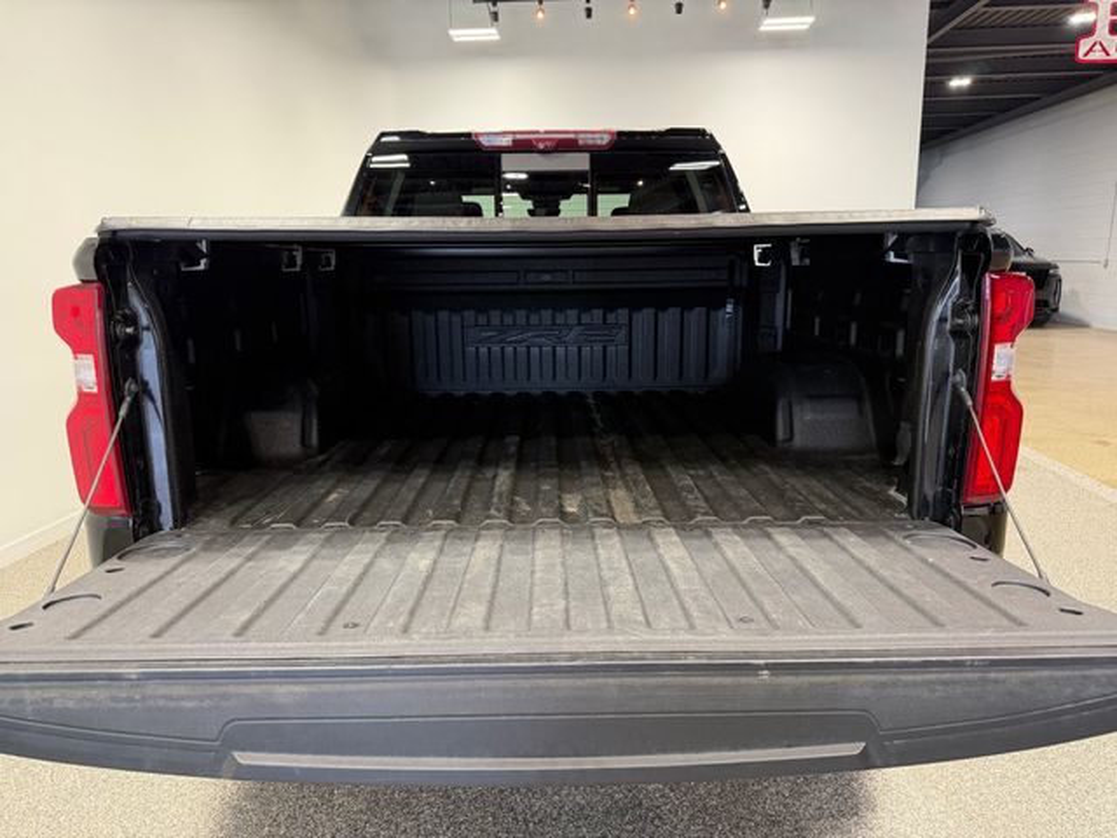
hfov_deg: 71.6
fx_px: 774
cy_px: 419
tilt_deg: -9.1
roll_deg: +0.5
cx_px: 558
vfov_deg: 56.8
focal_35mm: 24
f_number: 1.78
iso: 200
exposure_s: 1/120
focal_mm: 6.76
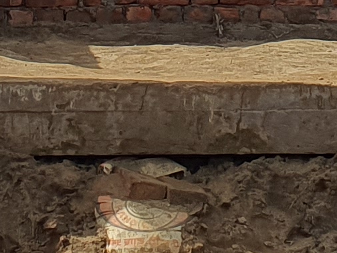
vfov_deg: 6.5
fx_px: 2025
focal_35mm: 208
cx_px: 160
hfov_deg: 9.5
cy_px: -521
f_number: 2.4
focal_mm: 4.3
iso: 50
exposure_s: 1/2088
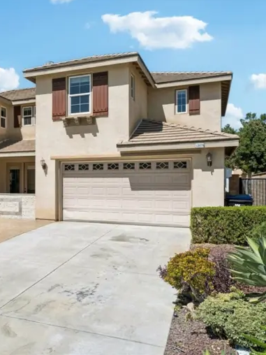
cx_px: 31
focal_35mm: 33
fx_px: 341
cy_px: 177
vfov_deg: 54.9
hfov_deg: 39.8
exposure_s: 1/1250
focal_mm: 22.9
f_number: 8
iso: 125
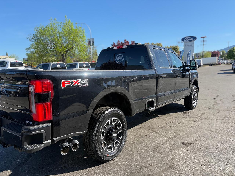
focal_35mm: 26
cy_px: 88
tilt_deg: -6.3
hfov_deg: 67.3
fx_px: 177
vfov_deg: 53.1
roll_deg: +1.1
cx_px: 118
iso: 50
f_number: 1.6
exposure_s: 1/1799
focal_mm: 5.96
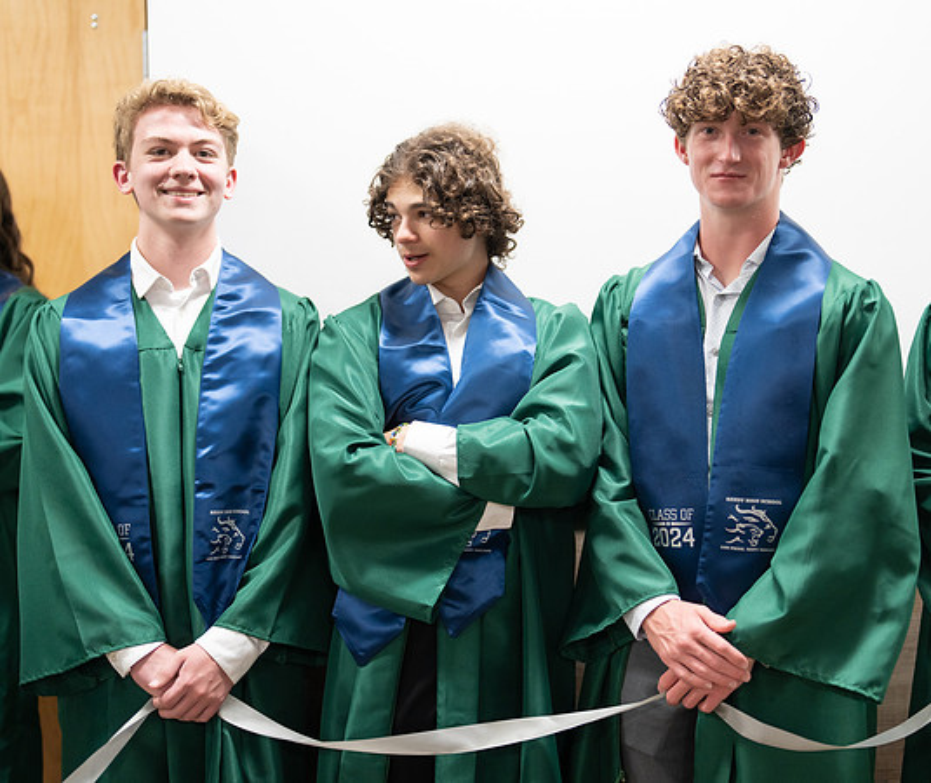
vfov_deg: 27.0
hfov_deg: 31.7
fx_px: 1633
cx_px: 545
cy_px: 391
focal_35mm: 58
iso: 640
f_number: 1.2
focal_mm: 50
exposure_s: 1/320
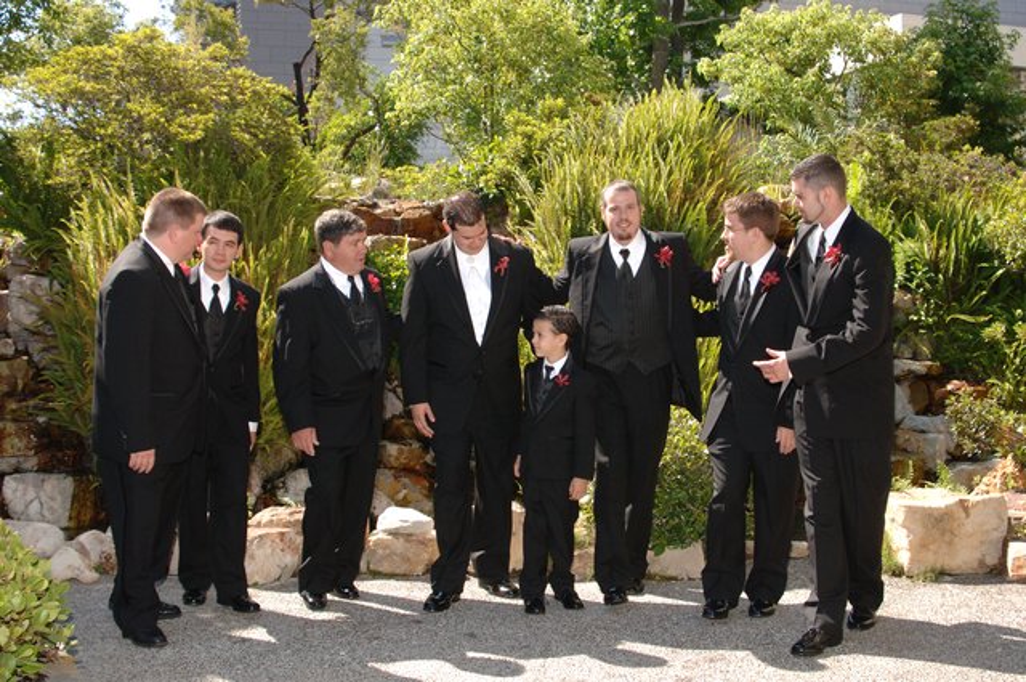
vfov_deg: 31.8
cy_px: 341
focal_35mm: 42
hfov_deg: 46.5
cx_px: 513
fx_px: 1195
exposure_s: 1/250
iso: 400
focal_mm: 28
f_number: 7.6
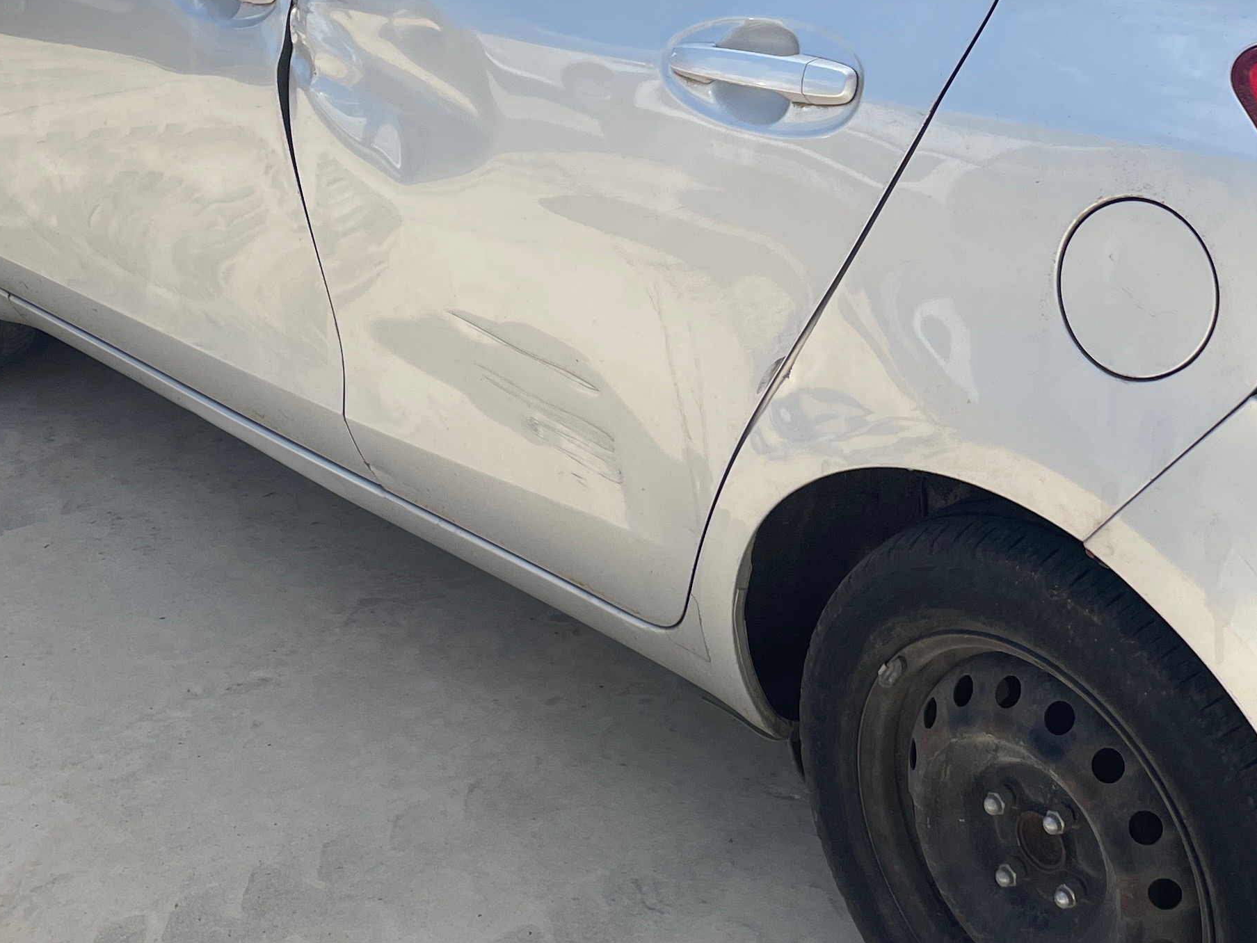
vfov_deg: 24.9
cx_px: 950
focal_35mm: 58
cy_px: 220
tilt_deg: -20.8
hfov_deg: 32.6
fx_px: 2107
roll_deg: +0.9
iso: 32
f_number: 1.6
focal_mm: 4.2
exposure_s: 1/2959
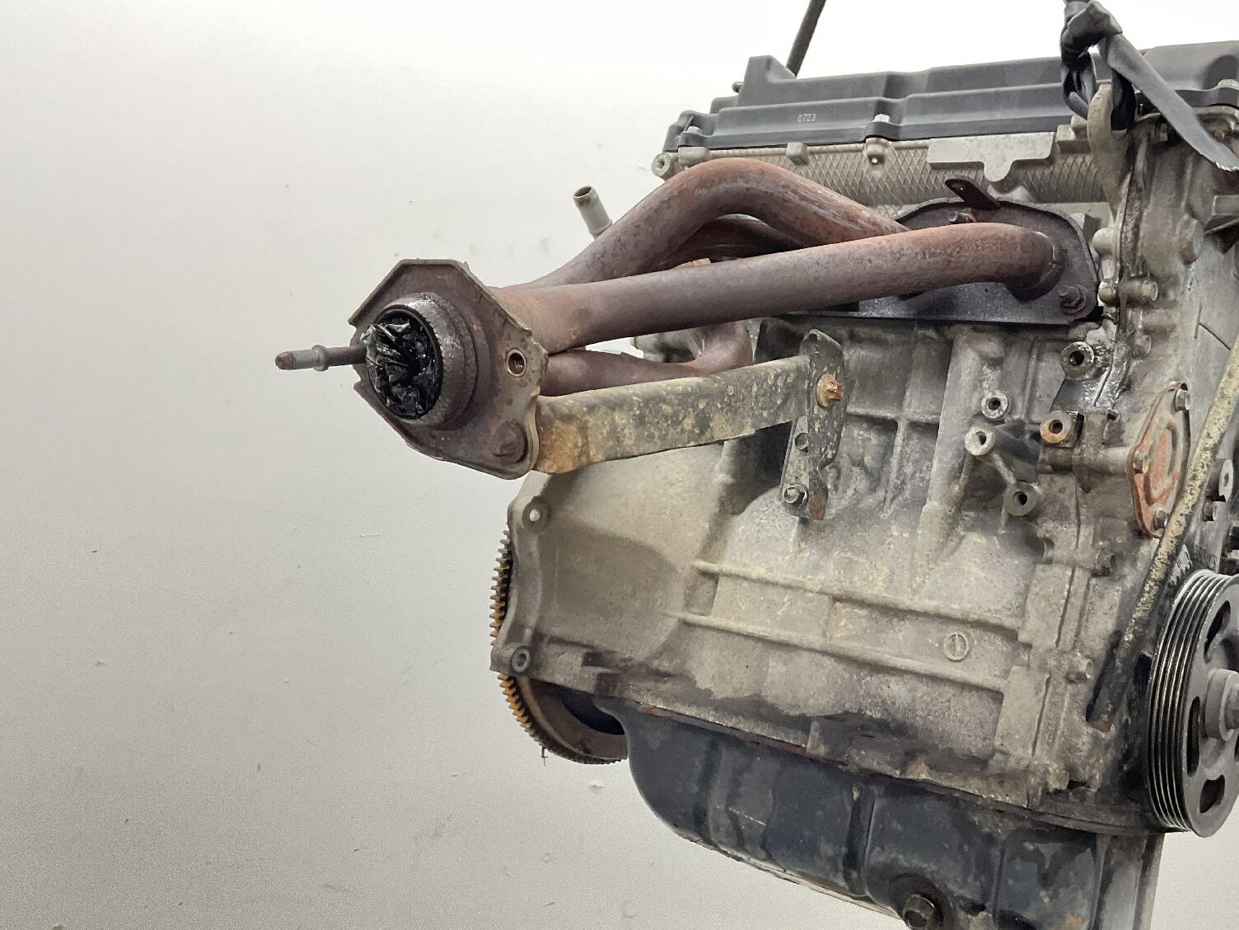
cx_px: 784
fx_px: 1324
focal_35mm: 37
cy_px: 463
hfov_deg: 49.6
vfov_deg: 38.7
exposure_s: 1/50
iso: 125
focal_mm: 3
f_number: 1.8
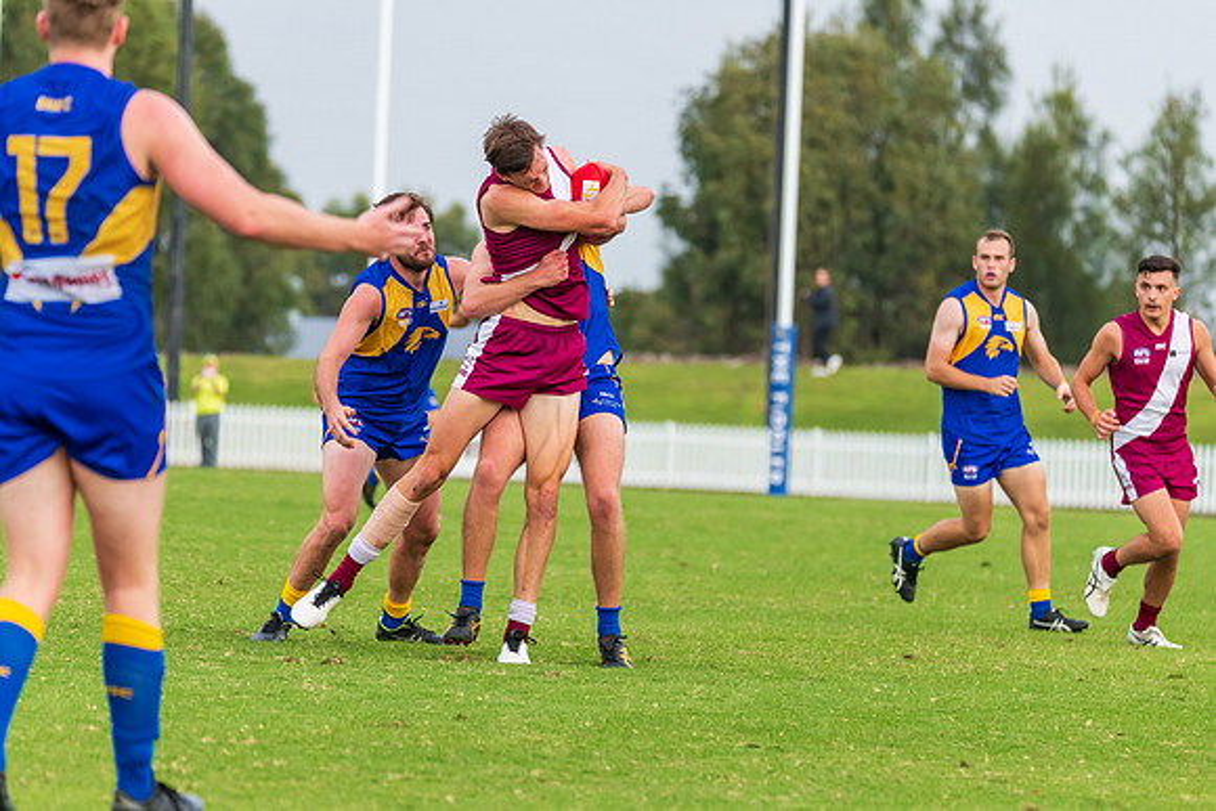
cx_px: 608
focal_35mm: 280
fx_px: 9460
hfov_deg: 7.4
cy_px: 406
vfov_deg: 4.9
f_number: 5.6
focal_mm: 280
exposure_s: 1/1250
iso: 800
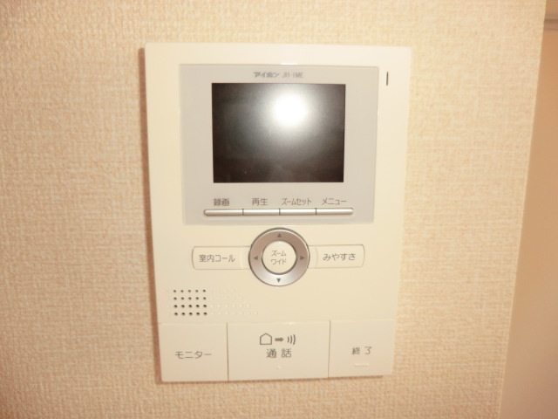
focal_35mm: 24
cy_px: 210
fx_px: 387
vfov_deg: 56.8
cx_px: 279
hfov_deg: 71.6
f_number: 3.2
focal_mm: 4.3
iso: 160
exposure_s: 1/60
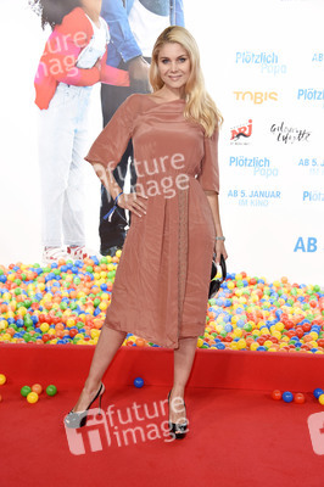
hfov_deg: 24.2
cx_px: 162
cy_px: 244
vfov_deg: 35.7
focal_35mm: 56
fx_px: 757
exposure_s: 1/200
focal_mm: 56
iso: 500
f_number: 5.6
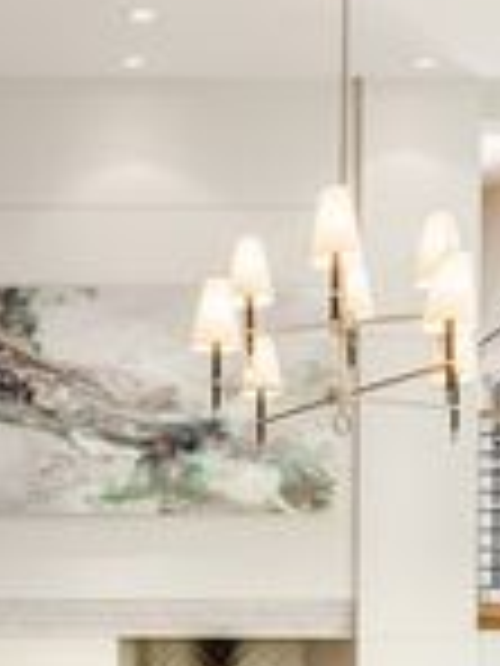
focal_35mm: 52
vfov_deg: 34.6
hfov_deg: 27.8
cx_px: 144
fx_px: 1001
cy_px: 605
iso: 500
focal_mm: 16
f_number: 8
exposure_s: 1/400
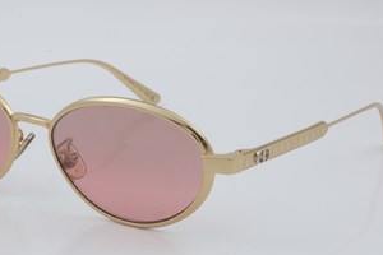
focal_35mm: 100
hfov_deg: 20.4
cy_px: 147
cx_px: 144
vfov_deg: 13.7
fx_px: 1064
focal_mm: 50
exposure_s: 1/4
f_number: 29
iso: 100
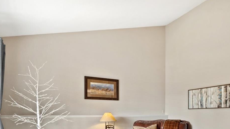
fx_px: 177
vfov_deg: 37.5
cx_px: 169
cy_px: 116
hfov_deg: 62.7
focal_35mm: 29
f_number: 5.6
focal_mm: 16
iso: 100
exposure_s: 1/20
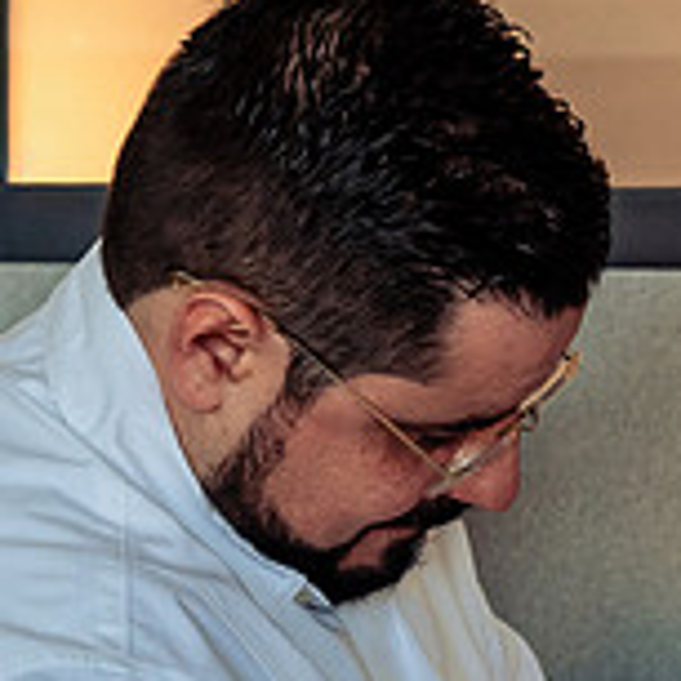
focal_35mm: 148
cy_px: 587
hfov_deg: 11.6
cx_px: 832
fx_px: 3294
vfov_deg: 11.7
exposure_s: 1/125
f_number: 4.5
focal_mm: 45
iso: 800
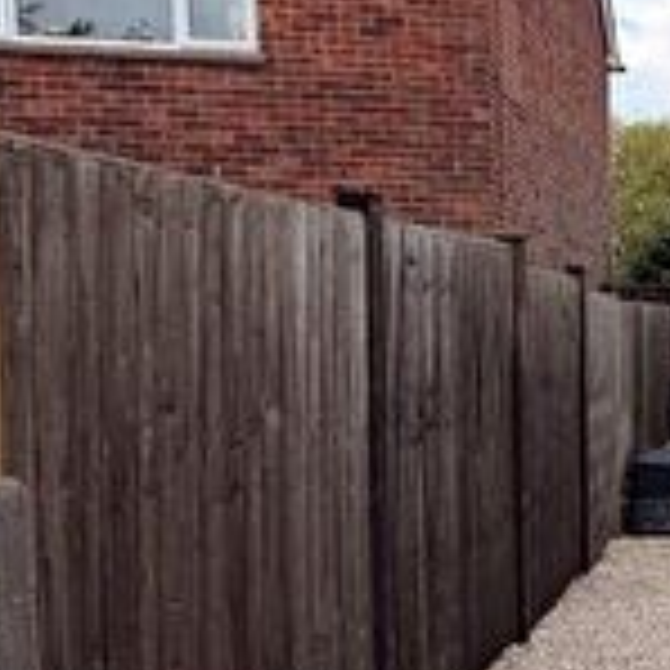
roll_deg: -0.6
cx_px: 1048
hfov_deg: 23.0
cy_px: 407
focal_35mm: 58
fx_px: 1270
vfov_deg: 29.5
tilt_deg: -5.8
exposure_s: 1/559
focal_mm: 2.22
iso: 40
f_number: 2.2
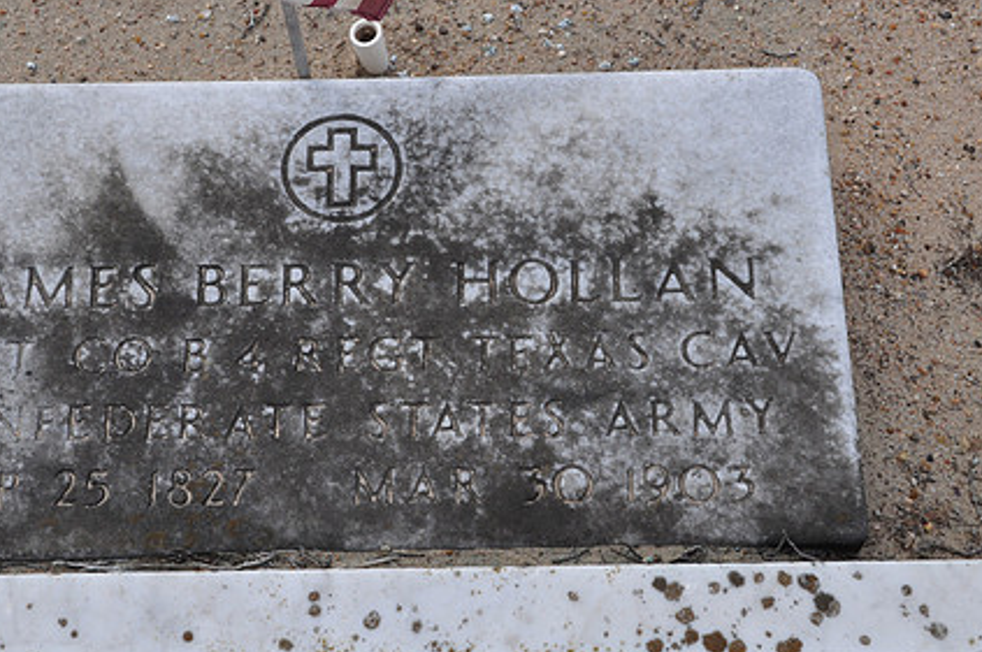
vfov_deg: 21.3
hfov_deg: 31.5
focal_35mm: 64
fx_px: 1735
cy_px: 382
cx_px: 402
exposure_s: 1/100
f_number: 9
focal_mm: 31
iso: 200
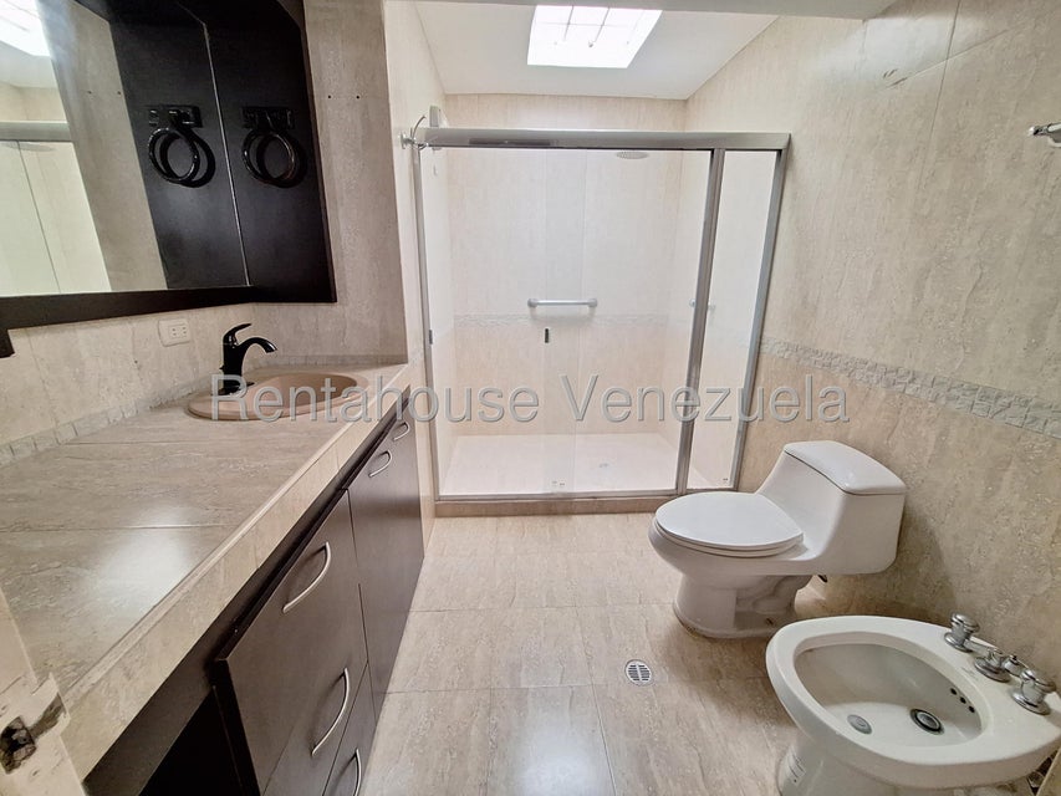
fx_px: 399
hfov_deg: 106.2
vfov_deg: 89.9
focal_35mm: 13
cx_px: 530
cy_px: 398
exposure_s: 1/24
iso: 320
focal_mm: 1.74
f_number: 2.2
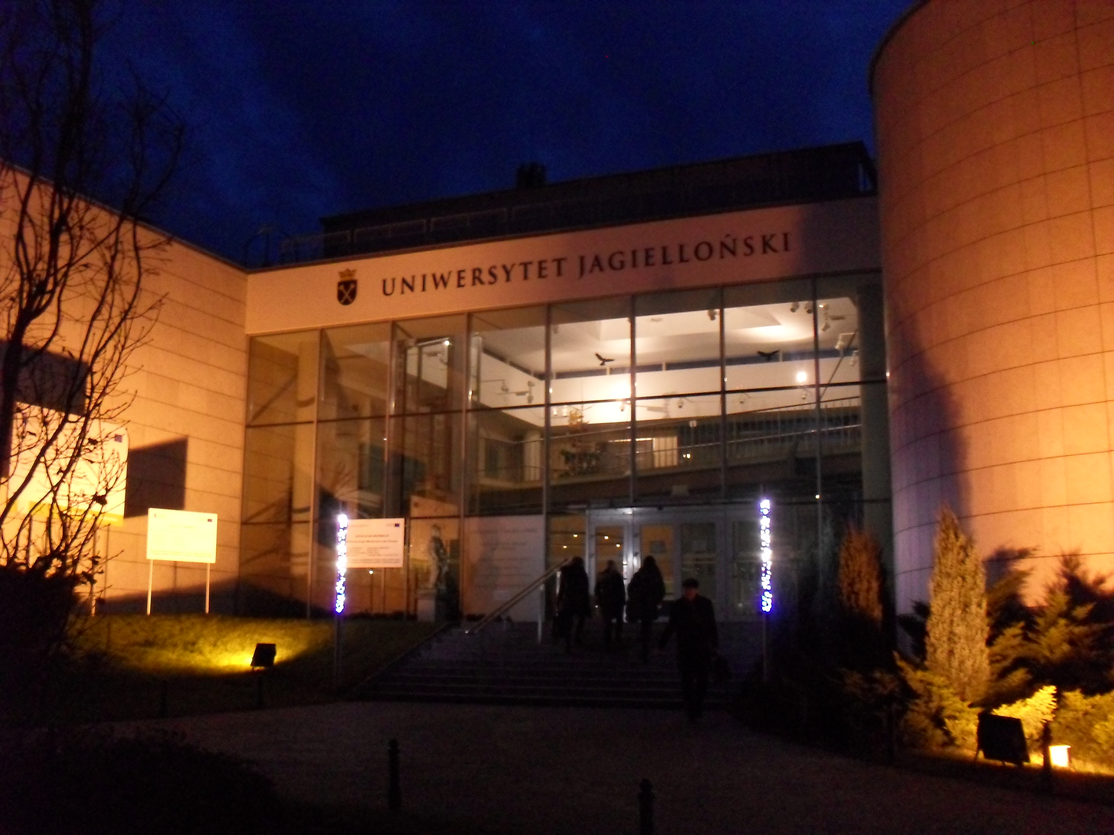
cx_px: 557
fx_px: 1223
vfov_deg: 37.7
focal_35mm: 38
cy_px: 418
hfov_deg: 49.0
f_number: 2.8
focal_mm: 6.3
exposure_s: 1/15
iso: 320
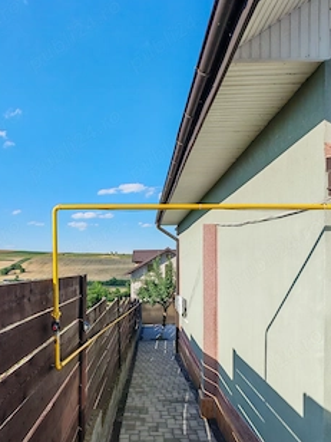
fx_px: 331
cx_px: 125
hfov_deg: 52.5
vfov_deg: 66.2
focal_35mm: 26
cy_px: 278
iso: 50
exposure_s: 1/1100
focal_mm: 1.96
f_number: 2.2
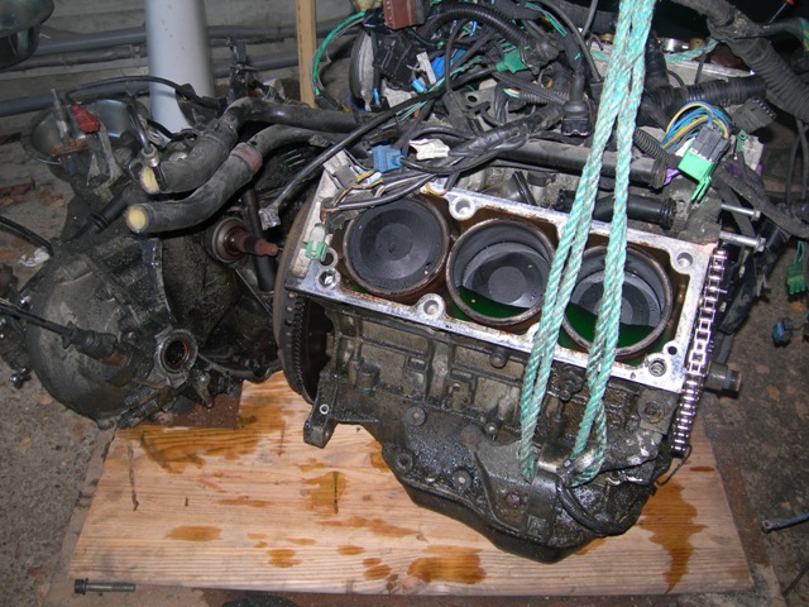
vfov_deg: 37.7
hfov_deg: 49.0
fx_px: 888
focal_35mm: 38
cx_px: 404
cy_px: 304
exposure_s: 1/60.1
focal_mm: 7.8
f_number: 2.8
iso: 50
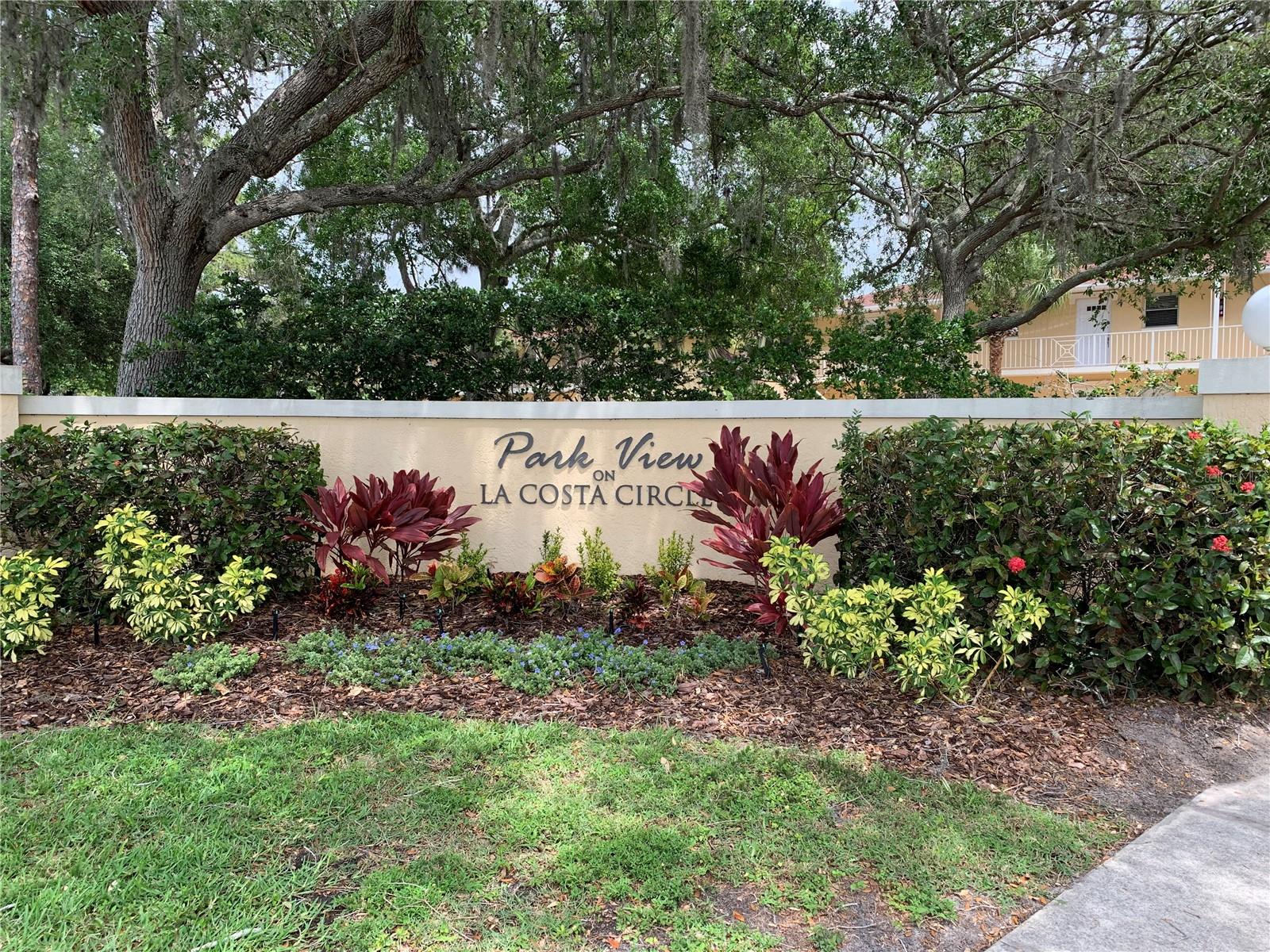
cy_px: 476
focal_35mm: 26
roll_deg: -0.1
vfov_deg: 53.1
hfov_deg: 67.3
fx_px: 954
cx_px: 635
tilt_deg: -4.9
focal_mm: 4.25
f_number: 1.8
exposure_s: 1/531
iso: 25
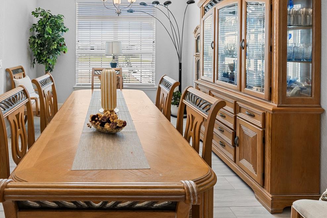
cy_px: 48
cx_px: 111
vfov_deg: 55.8
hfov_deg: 78.8
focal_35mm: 21
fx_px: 191
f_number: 9
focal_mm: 13
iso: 100
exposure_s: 1/1.67
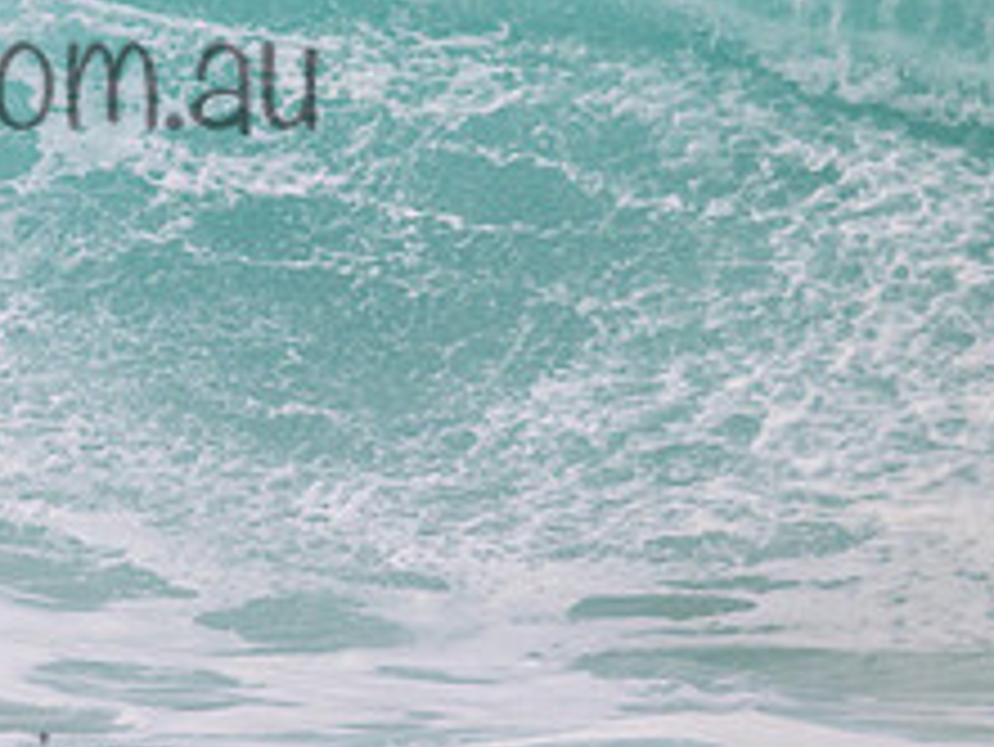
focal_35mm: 2016
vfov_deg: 0.7
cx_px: -157
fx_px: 57921
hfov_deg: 1.0
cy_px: 25
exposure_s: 1/2000
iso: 800
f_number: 11
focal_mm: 800
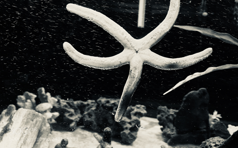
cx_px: 120
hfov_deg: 61.2
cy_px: 61
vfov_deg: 40.5
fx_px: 201
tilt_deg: -10.2
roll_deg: -4.8
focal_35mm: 31
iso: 250
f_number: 2.2
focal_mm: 4.15
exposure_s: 1/33
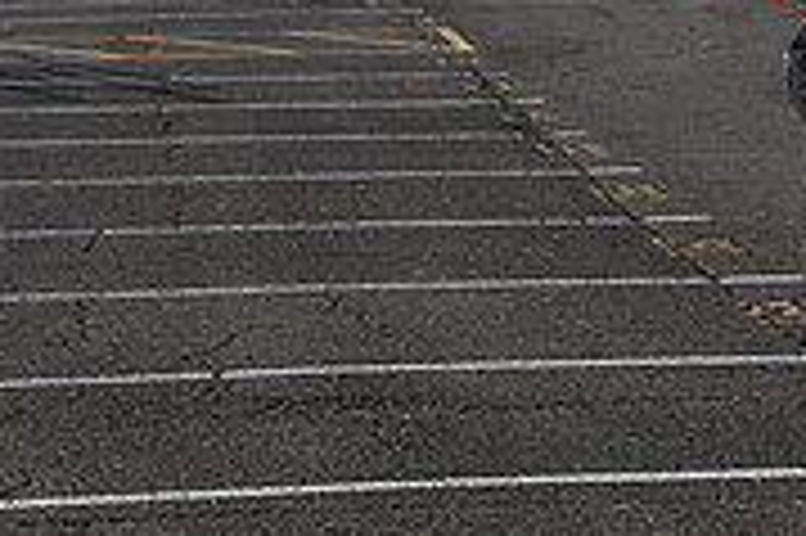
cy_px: -38
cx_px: 824
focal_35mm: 224
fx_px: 5010
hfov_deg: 9.1
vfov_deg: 6.1
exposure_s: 1/200
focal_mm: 46
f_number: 8
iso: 100
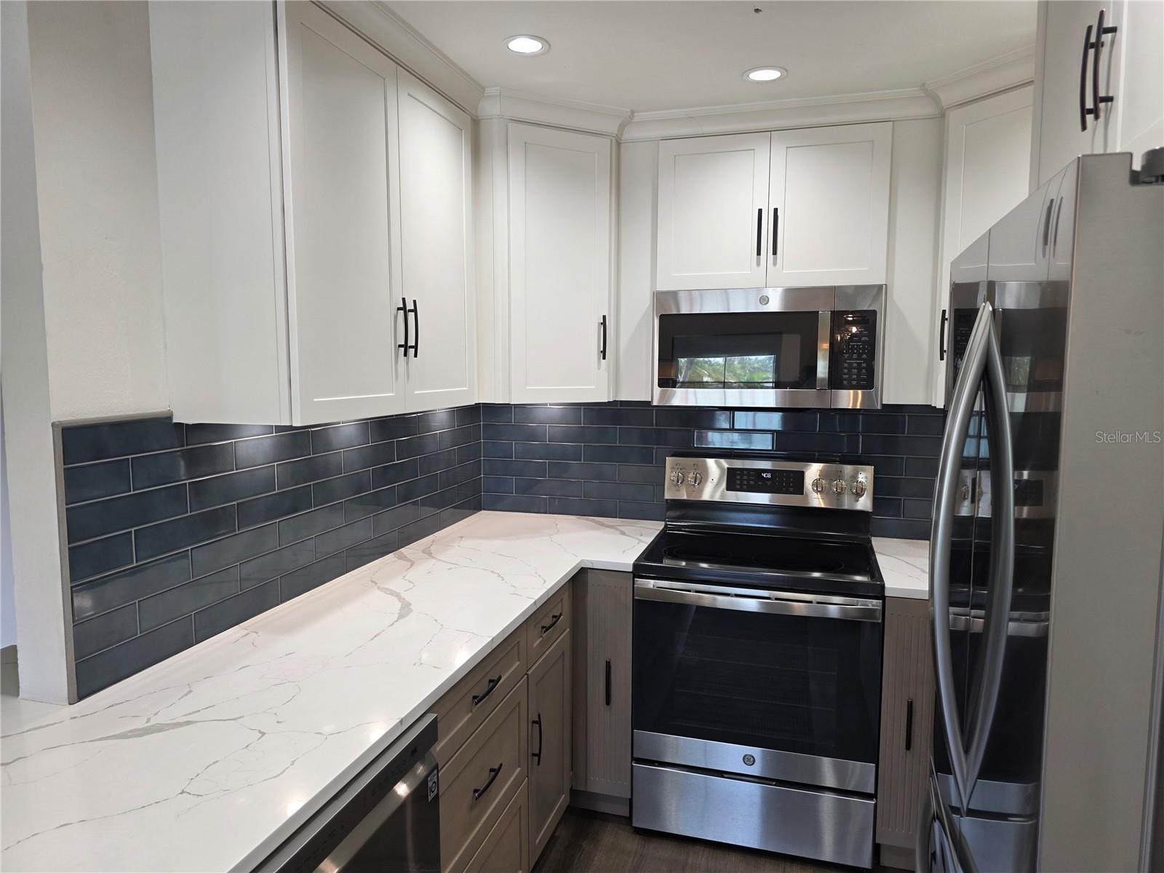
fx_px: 773
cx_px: 582
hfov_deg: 73.9
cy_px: 436
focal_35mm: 23
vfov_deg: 58.9
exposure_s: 1/120
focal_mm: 6.3
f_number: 1.7
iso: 80
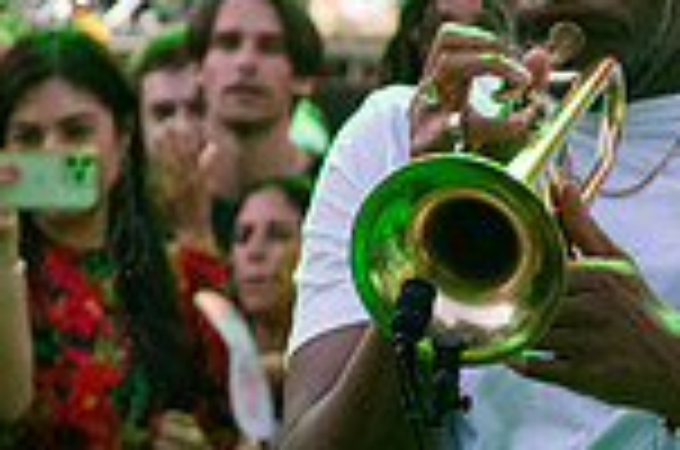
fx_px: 5391
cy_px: 241
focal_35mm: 286
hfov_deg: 7.2
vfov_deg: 4.8
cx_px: 633
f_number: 3.5
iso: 4000
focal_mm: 55
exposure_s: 1/250
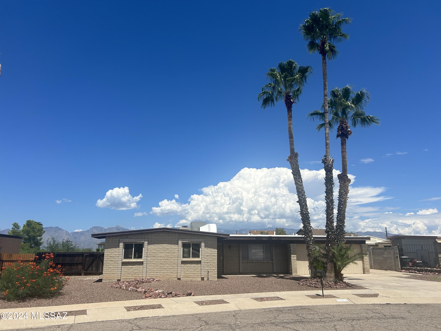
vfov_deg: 53.1
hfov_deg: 67.3
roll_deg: +0.3
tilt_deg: +14.8
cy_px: 166
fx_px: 331
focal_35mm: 26
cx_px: 220
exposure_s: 1/7463
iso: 50
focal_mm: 5.7
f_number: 1.5
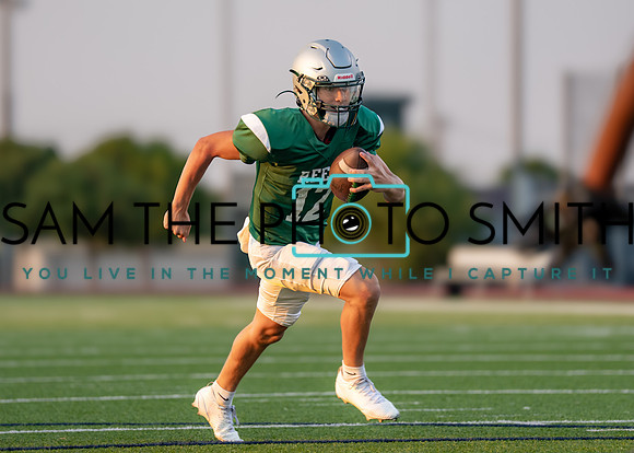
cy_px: 221
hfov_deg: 6.8
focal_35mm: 296
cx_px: 343
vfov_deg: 4.9
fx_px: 5336
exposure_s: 1/1250
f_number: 2.8
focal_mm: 200
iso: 400
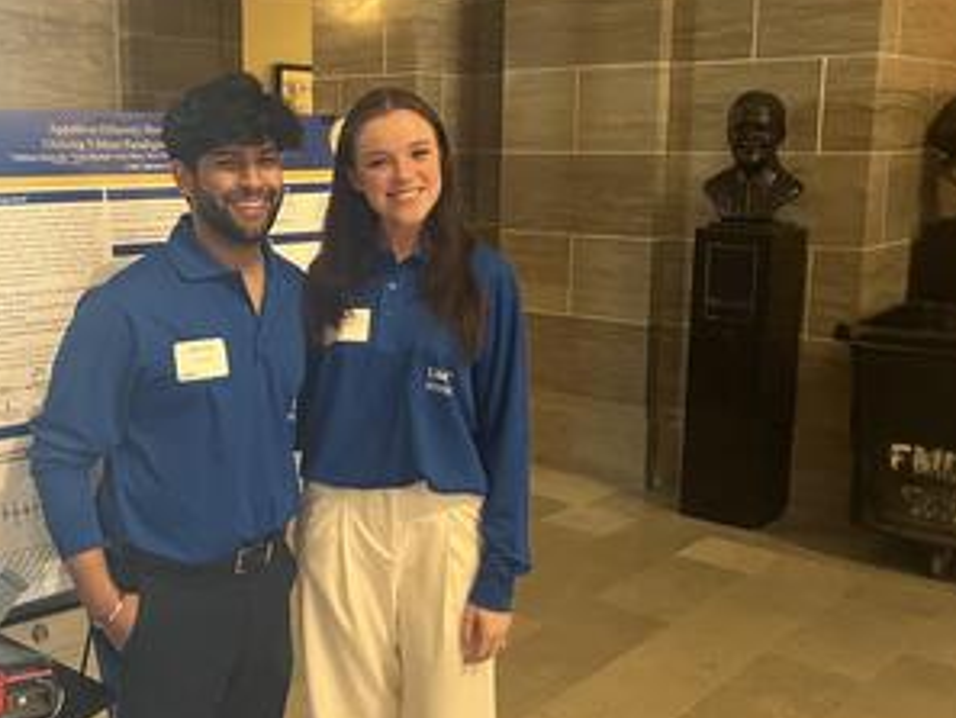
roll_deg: -0.2
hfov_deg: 44.3
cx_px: 335
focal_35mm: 42
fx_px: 1160
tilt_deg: -9.6
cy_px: 328
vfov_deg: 34.4
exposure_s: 1/30
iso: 640
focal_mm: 5.1
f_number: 1.6
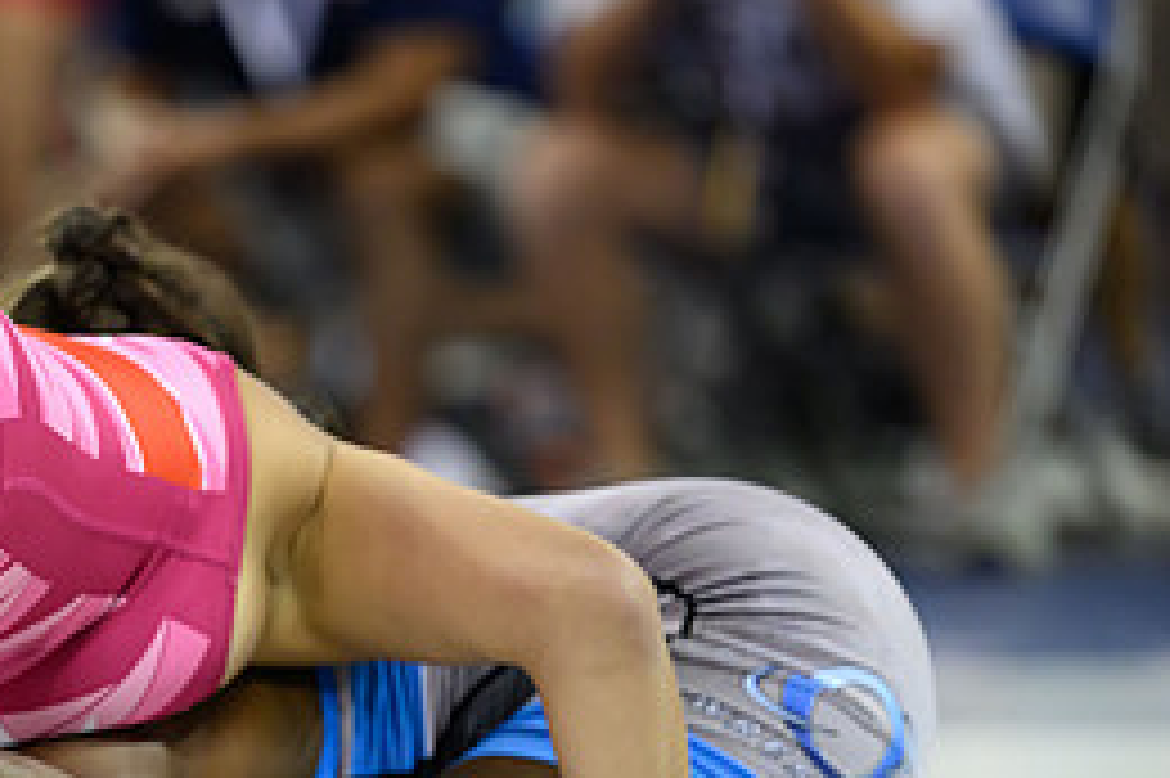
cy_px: 825
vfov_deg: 3.5
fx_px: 12699
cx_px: -18
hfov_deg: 5.3
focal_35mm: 391
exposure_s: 1/800
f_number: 2.8
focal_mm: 175
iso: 2500
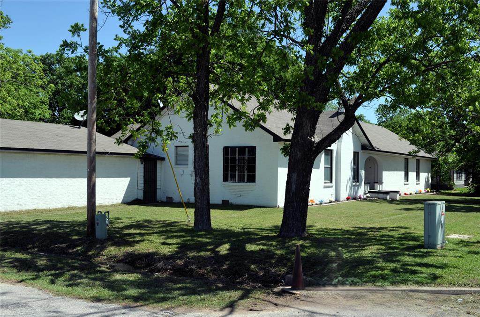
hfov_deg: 53.2
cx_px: 240
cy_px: 158
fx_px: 479
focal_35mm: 36
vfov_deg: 36.7
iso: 110
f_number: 8
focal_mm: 24
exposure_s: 1/250
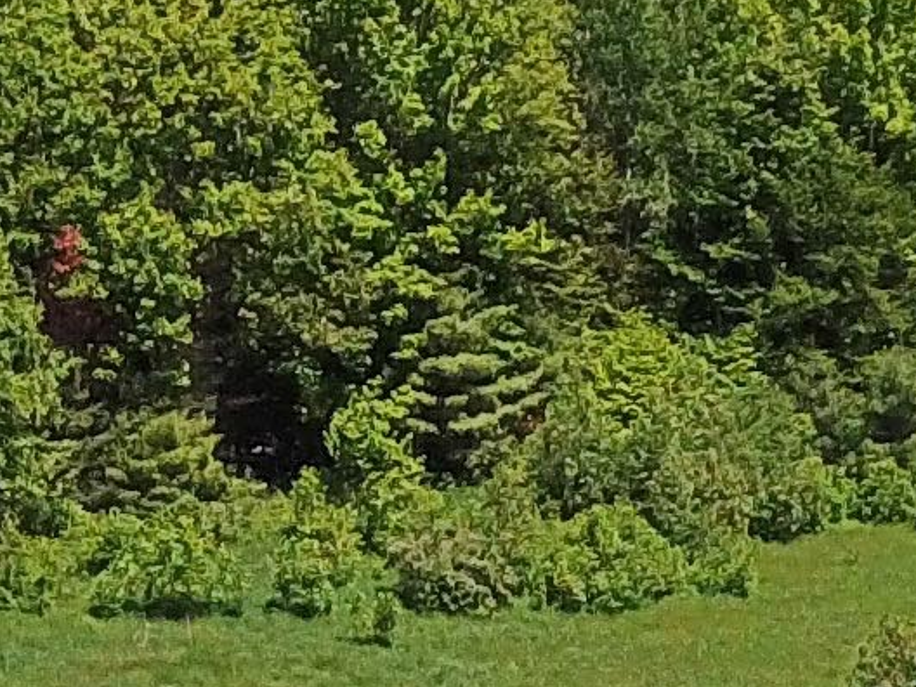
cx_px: 831
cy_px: 1284
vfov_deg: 7.3
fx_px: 5213
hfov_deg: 10.0
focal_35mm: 197
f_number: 2.2
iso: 100
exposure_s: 1/2000
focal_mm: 4.73
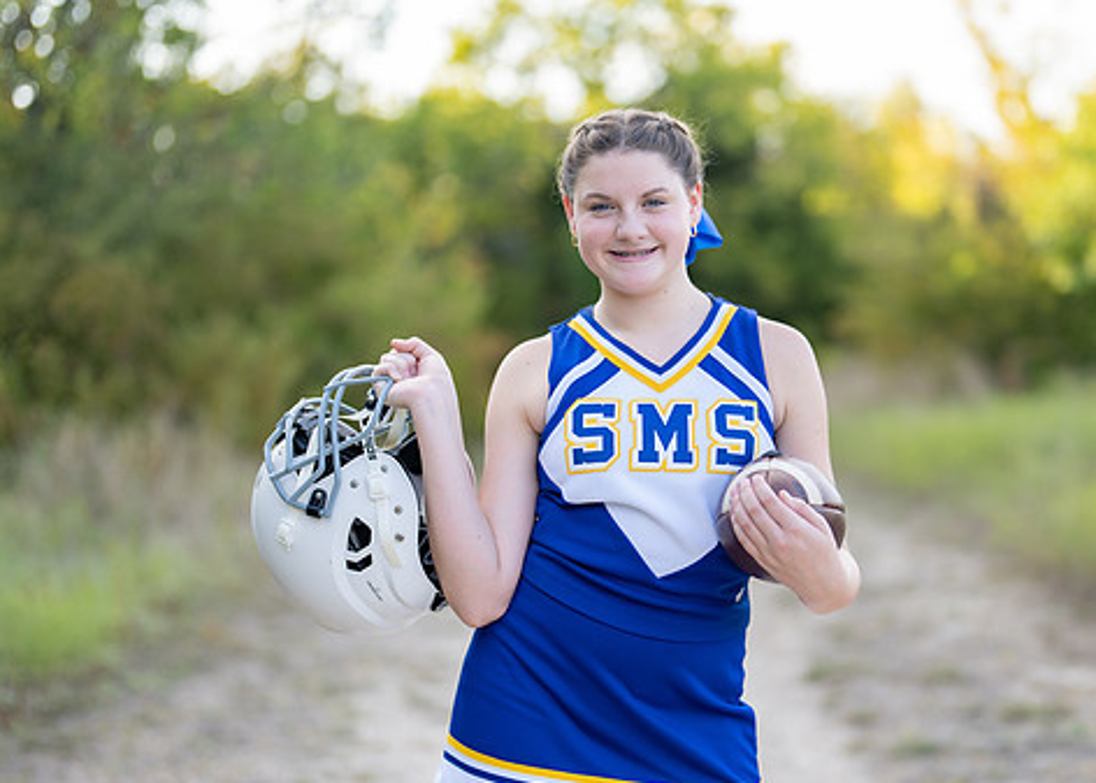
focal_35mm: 67
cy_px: 437
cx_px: 669
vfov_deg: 21.2
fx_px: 2085
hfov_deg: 29.4
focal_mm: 50
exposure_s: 1/1000
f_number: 1.2
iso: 100
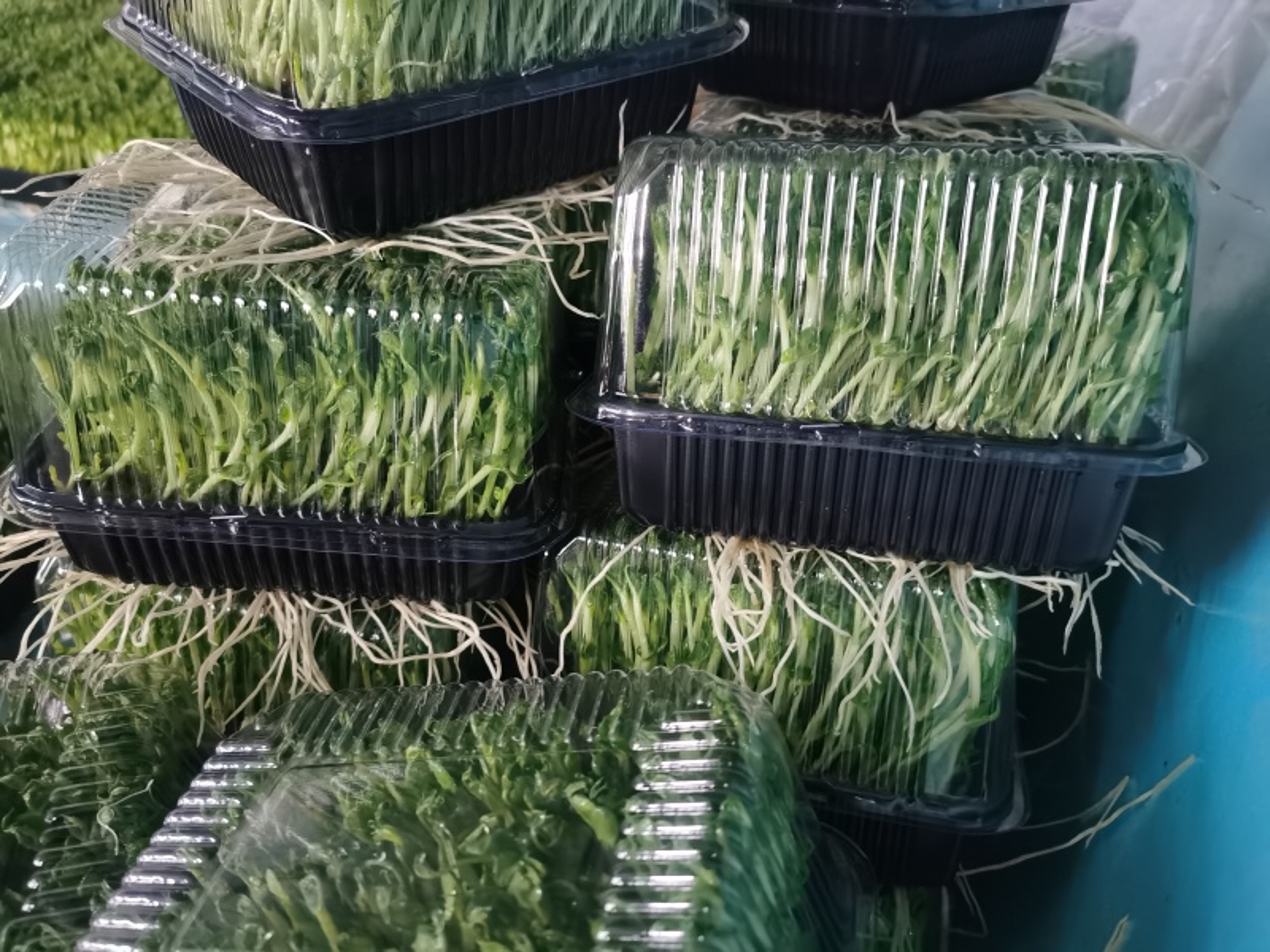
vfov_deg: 51.4
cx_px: 635
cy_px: 476
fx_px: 991
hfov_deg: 65.3
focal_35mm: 27
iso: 1000
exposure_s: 1/20
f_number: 1.6
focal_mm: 5.56
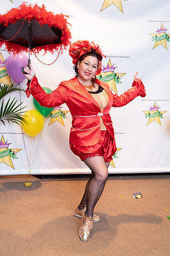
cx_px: 85
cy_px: 128
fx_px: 333
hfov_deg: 28.6
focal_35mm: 47
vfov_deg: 41.9
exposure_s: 1/40
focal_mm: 47
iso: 1250
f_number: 4.5
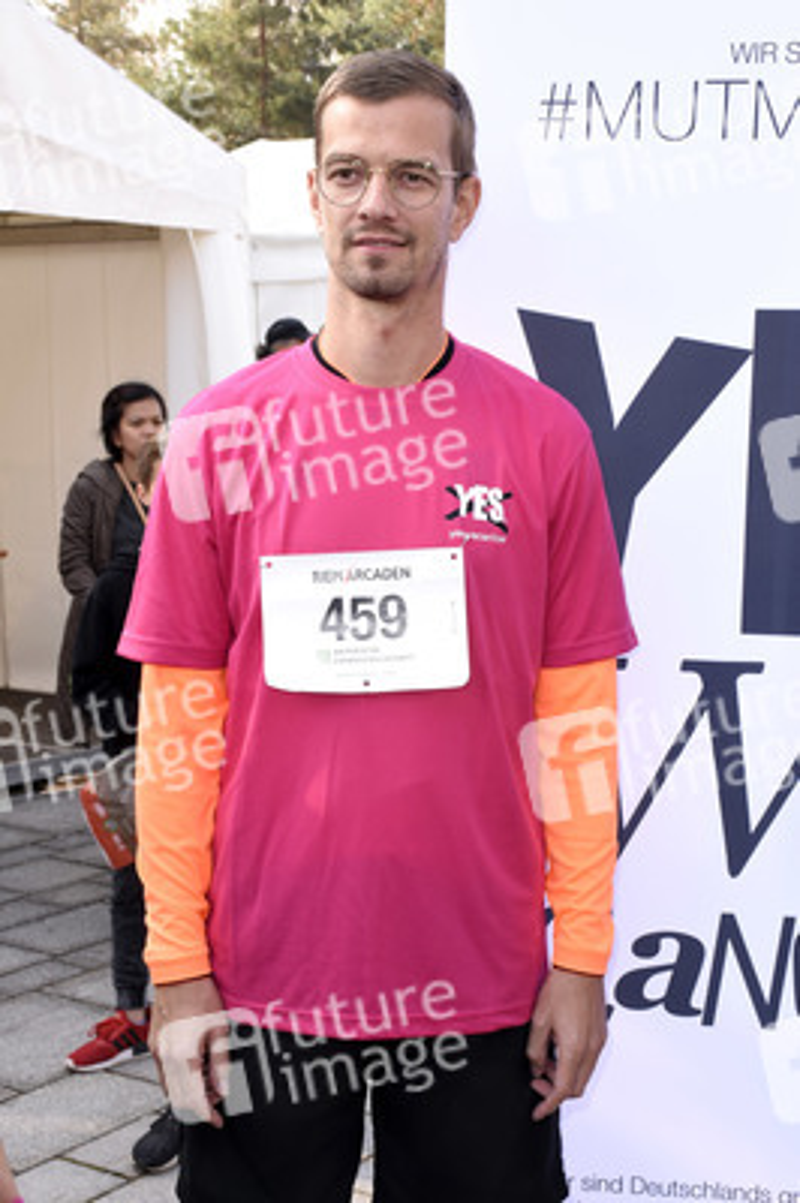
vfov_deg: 37.9
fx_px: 1753
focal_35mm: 52
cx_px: 400
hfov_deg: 25.7
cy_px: 602
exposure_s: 1/160
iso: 400
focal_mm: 35
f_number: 8
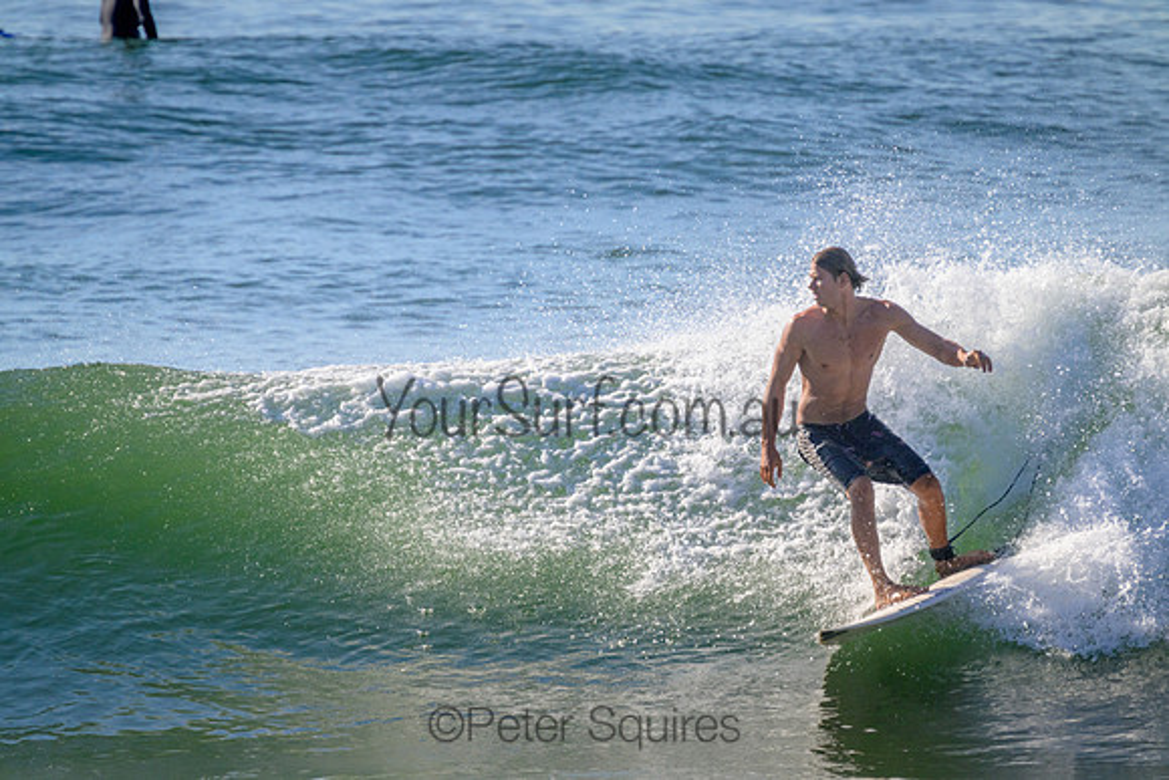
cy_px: 390
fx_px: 25983
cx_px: 584
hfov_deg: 2.6
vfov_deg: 1.7
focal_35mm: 800
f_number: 11
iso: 900
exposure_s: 1/2000
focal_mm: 800
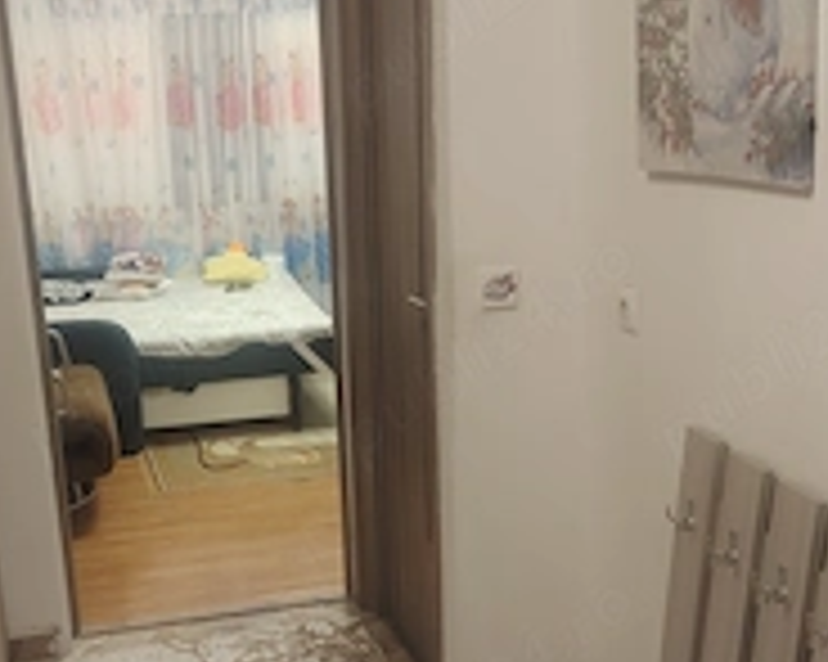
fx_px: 1249
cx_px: 328
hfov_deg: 36.5
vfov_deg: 29.5
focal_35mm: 51
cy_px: 423
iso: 1697
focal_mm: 5.25
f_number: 1.75
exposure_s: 1/25
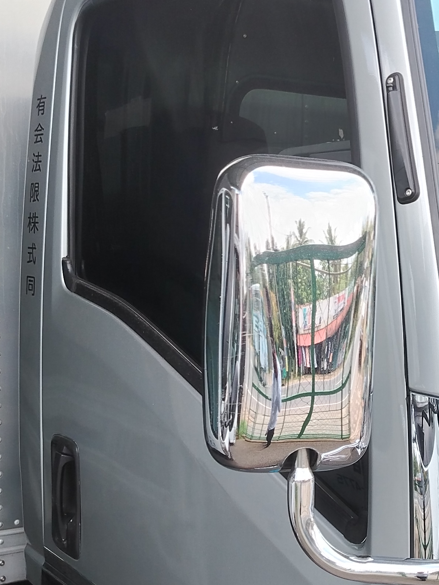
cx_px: 357
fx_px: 1015
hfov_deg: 24.0
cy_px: 345
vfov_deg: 32.1
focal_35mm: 60
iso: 100
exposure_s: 1/238
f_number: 1.75
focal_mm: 5.25
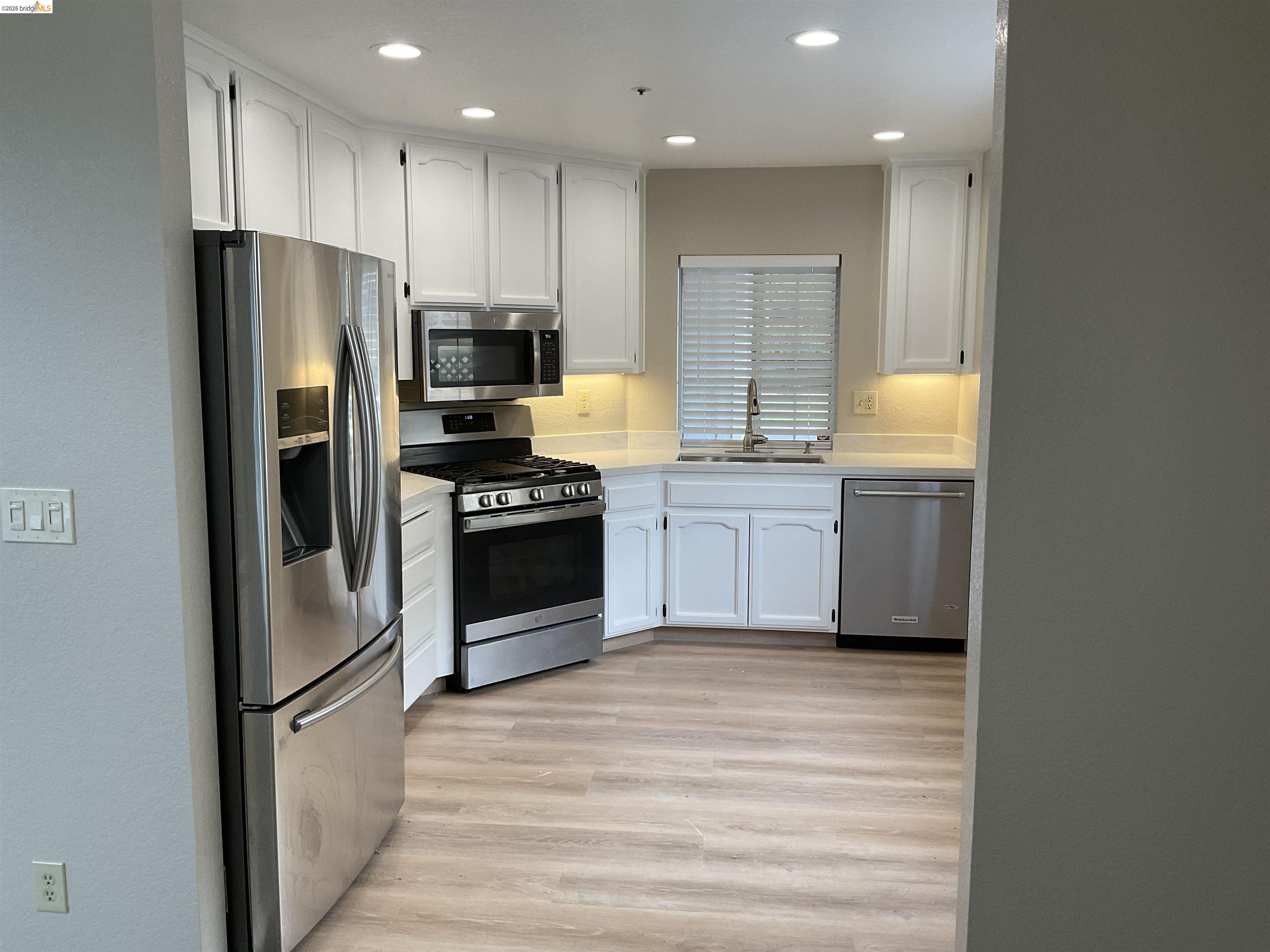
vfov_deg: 48.2
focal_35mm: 29
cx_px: 635
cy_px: 476
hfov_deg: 61.7
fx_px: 1064
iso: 50
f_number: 1.8
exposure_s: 1/120
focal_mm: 3
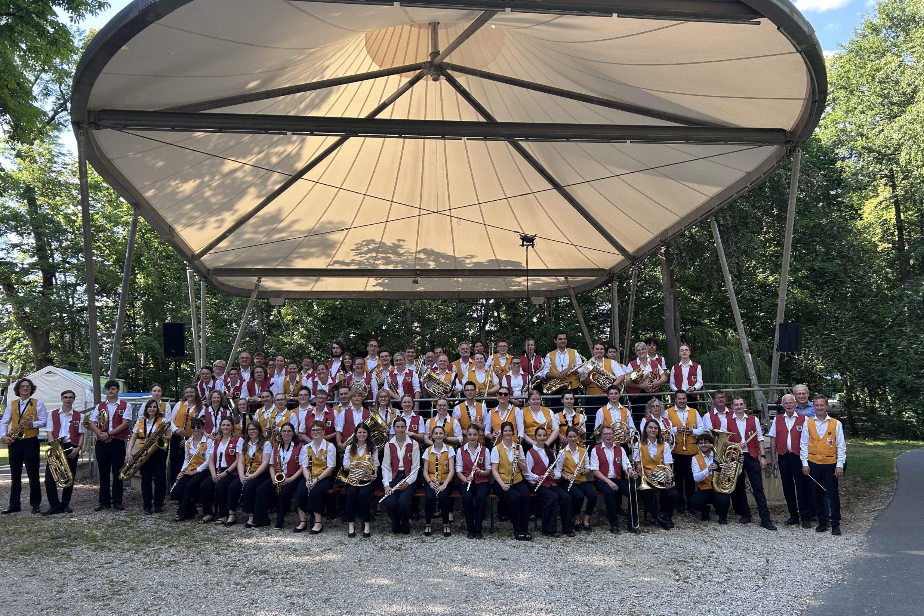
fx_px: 719
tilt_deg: +2.6
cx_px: 447
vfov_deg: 46.3
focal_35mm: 28
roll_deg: +2.4
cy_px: 349
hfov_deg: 65.5
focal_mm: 5.7
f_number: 1.5
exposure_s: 1/427
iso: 50
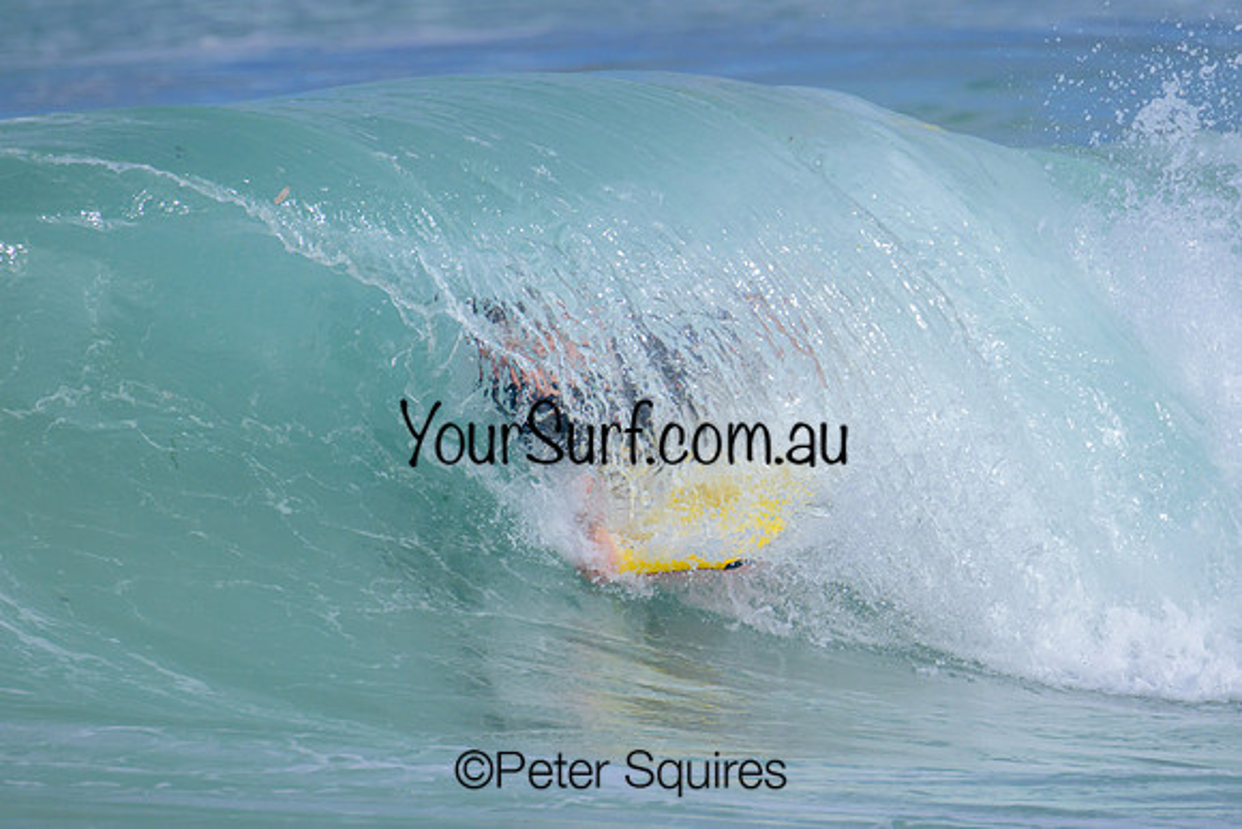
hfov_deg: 1.9
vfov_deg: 1.3
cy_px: 509
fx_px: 37544
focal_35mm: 1088
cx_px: 843
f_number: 11
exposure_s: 1/2000
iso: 560
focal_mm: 800
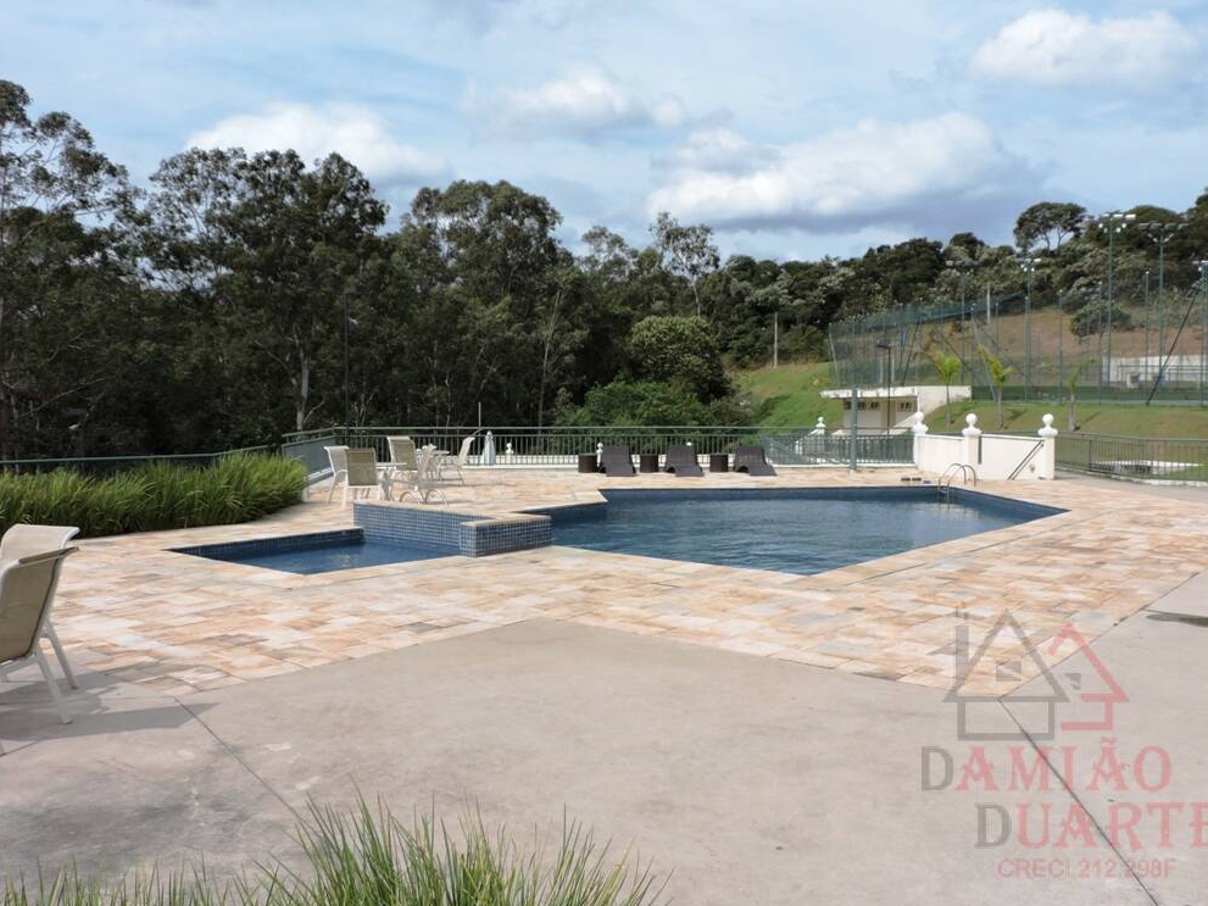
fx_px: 1082
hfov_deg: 58.4
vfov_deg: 45.4
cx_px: 613
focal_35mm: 31
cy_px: 441
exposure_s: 1/1250
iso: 100
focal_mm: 5.4
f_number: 3.9
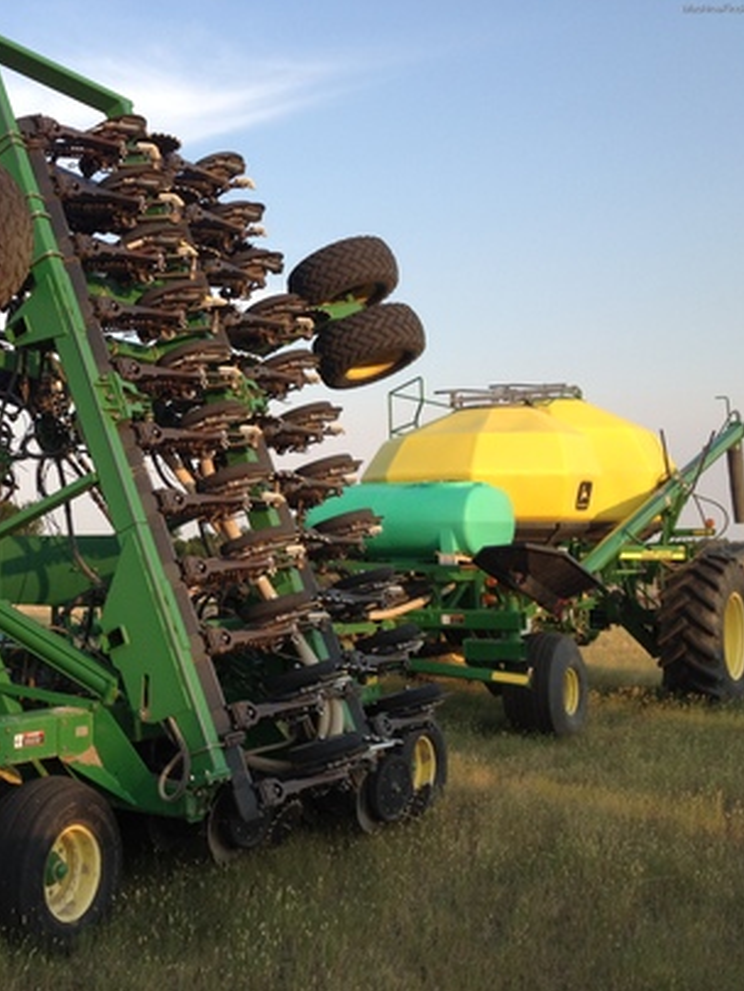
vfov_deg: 40.4
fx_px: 1346
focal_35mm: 47
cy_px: 497
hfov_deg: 29.9
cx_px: 108
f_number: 2.4
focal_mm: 4.28
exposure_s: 1/389
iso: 64
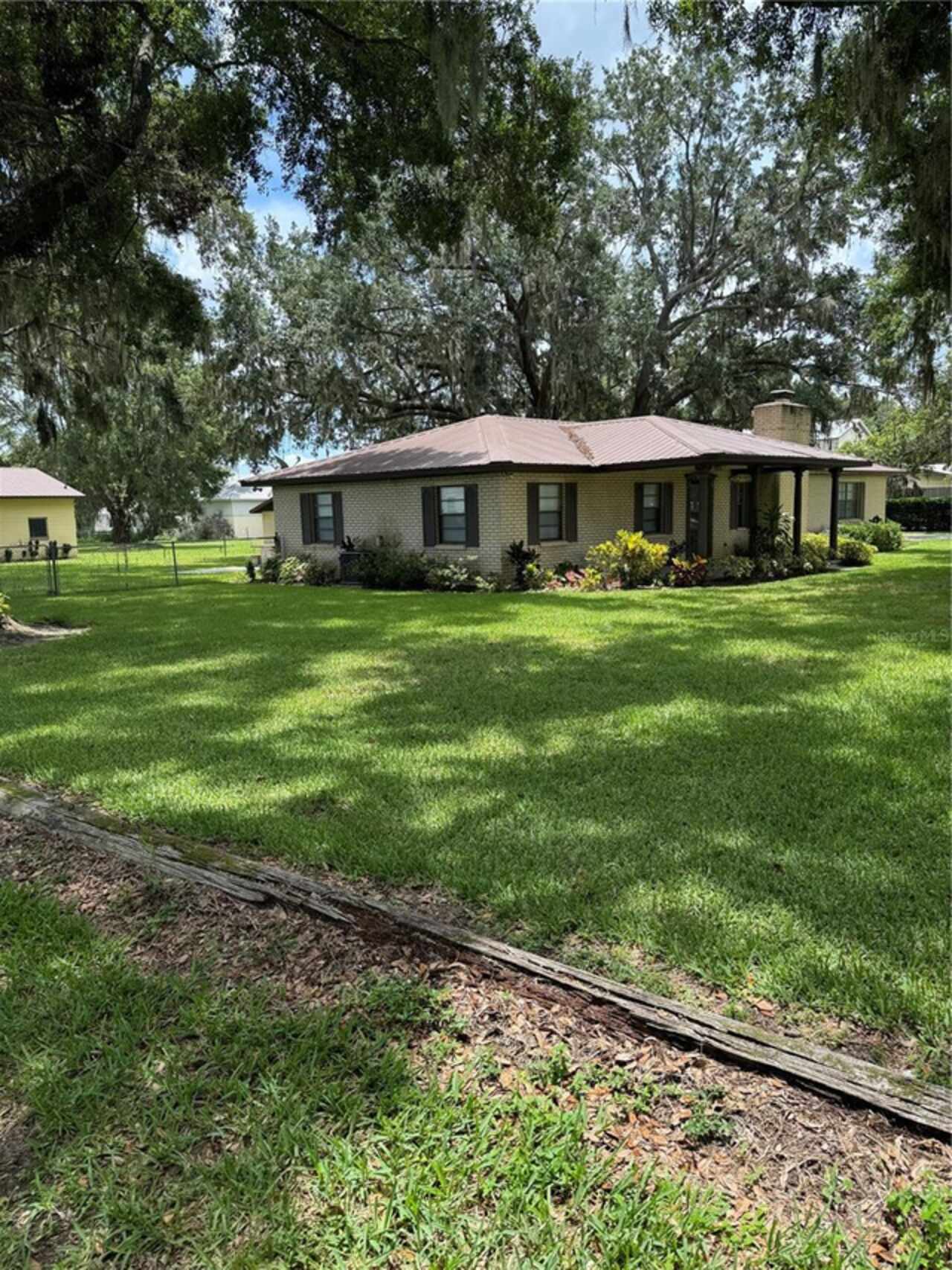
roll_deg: +1.5
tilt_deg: -7.8
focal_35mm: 24
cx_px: 476
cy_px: 635
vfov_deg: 71.6
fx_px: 880
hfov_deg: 56.8
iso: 80
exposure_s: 1/1285
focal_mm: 6.76
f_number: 1.78
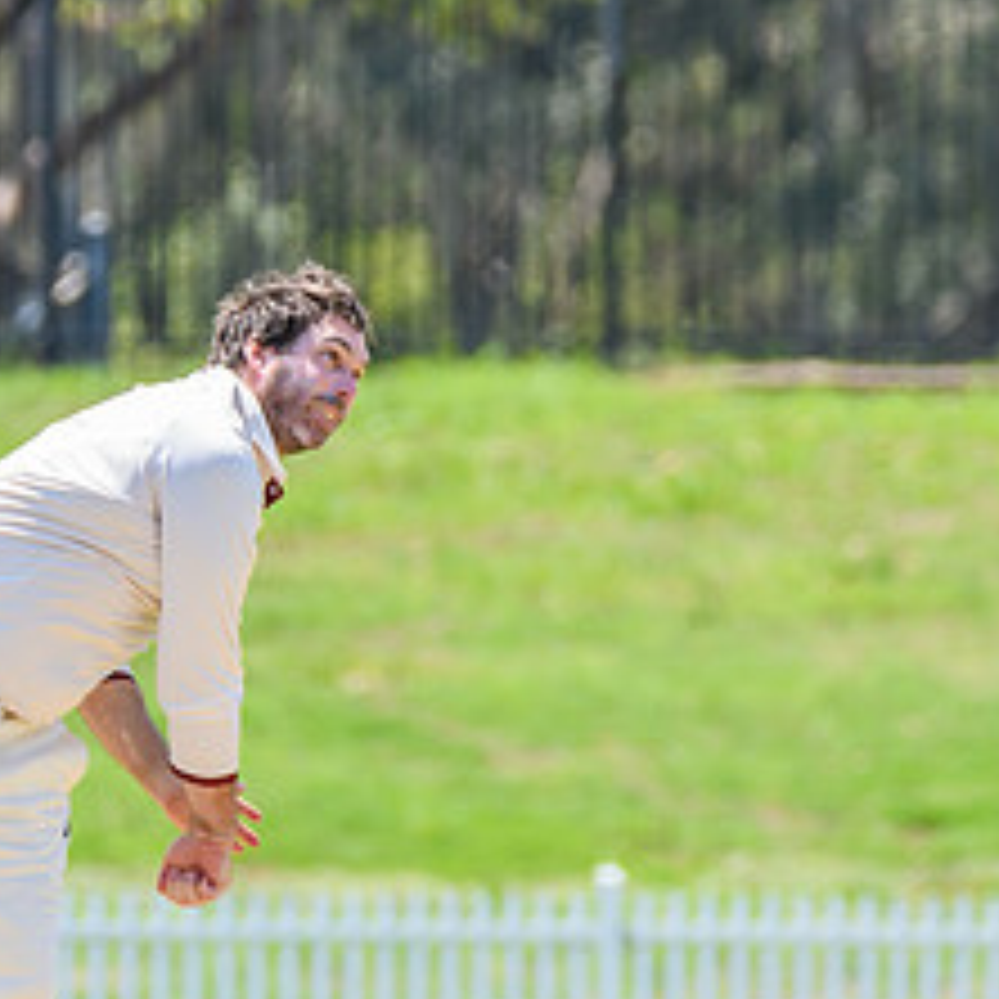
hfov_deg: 1.4
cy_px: 924
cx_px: 143
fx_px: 39834
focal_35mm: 1220
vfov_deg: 1.4
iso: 400
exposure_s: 1/800
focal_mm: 380
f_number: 6.3
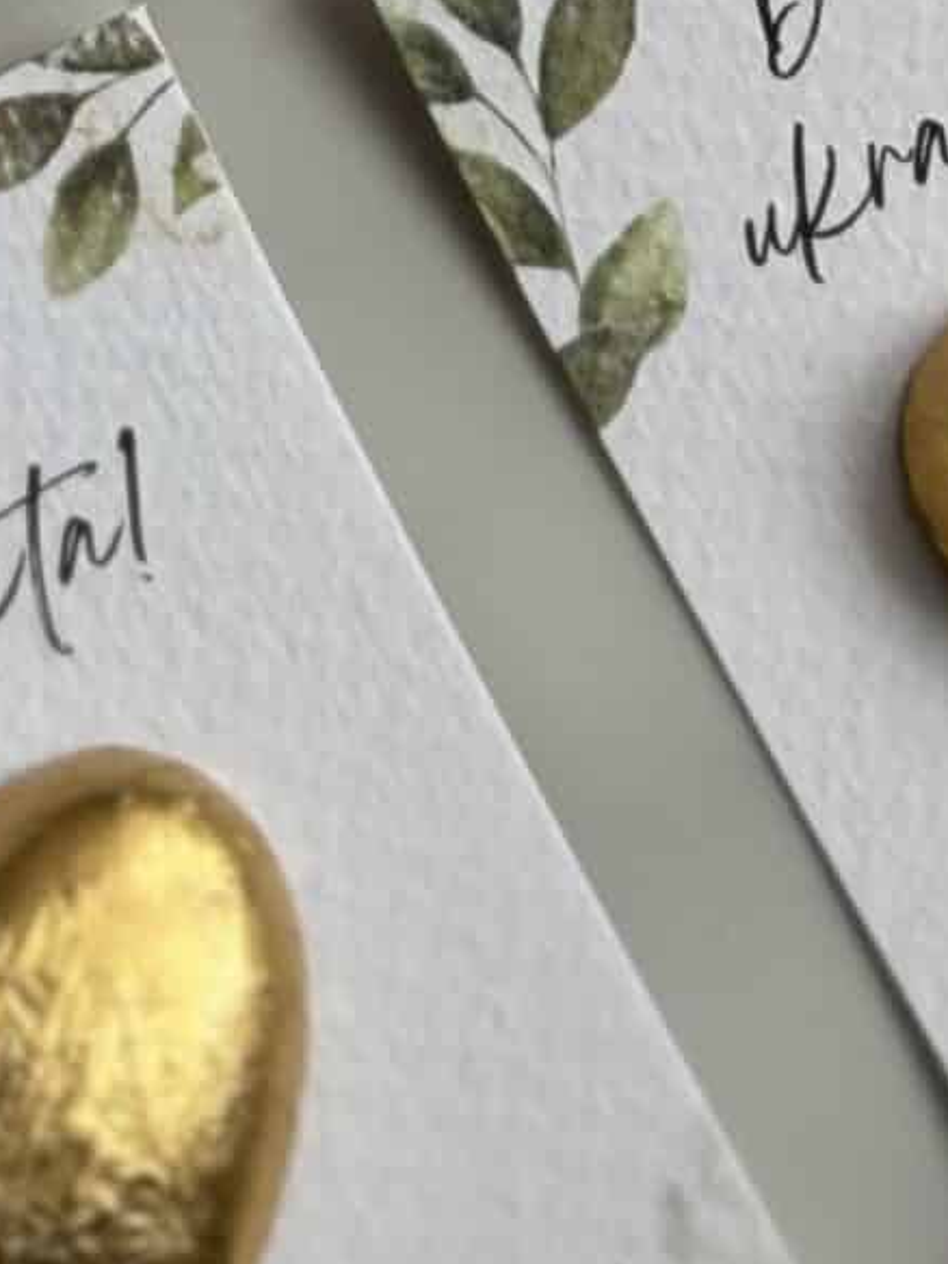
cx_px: 43
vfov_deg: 8.3
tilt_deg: -68.6
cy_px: -1154
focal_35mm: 228
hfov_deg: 6.5
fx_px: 8325
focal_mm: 5.96
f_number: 1.6
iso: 32
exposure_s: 1/121
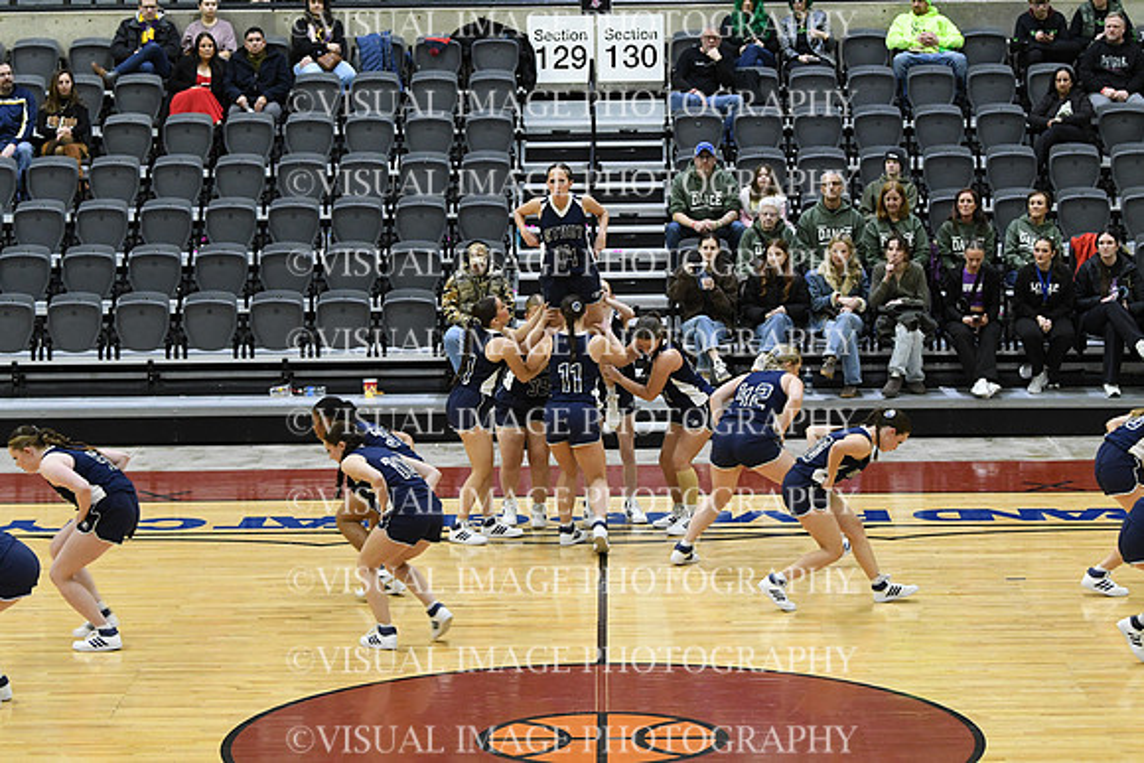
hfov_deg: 18.3
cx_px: 572
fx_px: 3560
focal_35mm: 112
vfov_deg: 12.2
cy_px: 382
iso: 3200
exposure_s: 1/250
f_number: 4
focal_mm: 75
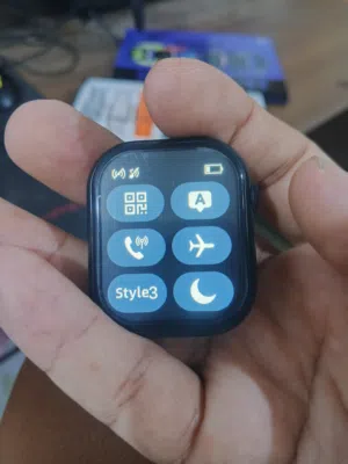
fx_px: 308
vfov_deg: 73.9
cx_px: 174
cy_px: 232
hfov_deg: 58.9
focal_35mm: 23
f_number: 1.6
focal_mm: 4.09
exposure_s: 1/33.3
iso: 838
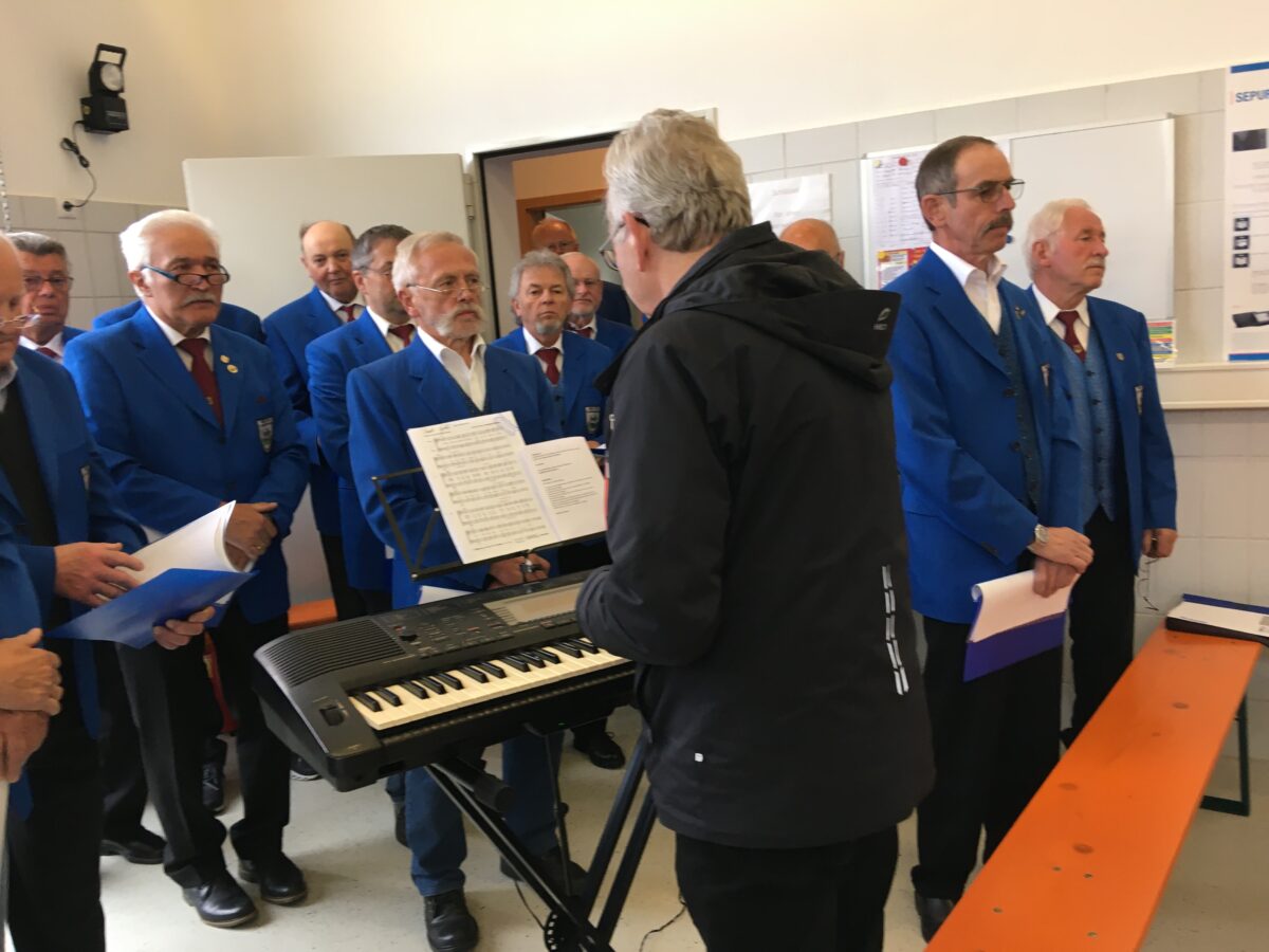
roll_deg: +6.5
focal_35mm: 29
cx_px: 634
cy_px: 476
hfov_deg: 61.7
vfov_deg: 48.2
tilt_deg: -8.3
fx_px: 1063
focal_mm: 4.15
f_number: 2.2
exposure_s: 1/33
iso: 80
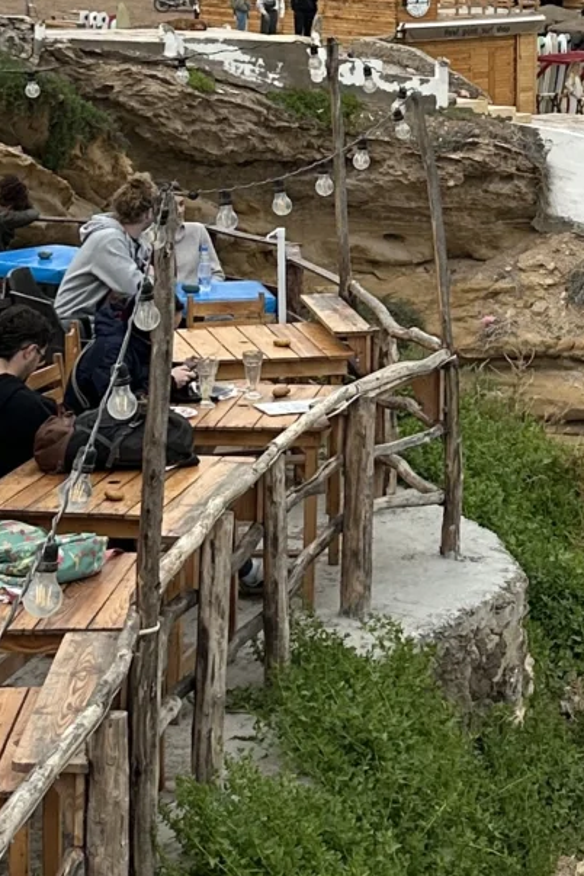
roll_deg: -1.7
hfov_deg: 12.6
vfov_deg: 19.0
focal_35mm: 106
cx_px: 726
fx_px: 2579
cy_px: 100
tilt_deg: -6.2
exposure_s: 1/3155
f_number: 1.78
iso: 80
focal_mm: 6.86
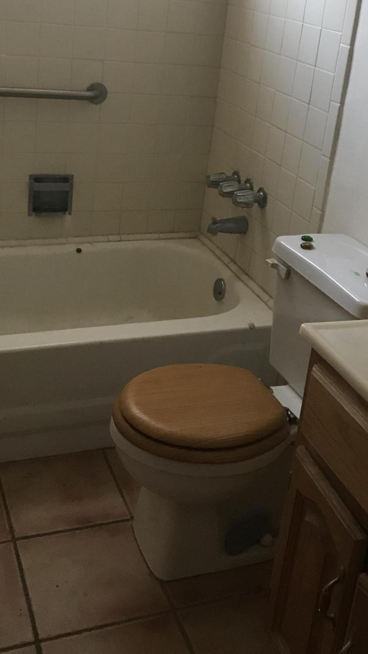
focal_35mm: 44
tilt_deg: -18.4
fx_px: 763
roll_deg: -5.9
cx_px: 187
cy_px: 232
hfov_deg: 27.1
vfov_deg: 45.9
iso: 50
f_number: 1.8
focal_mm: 3.99
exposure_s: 1/15
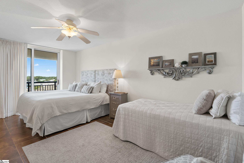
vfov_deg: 73.8
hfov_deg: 96.7
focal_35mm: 16
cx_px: 122
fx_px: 108
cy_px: 82
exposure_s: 1/15
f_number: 8
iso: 800
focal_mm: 16
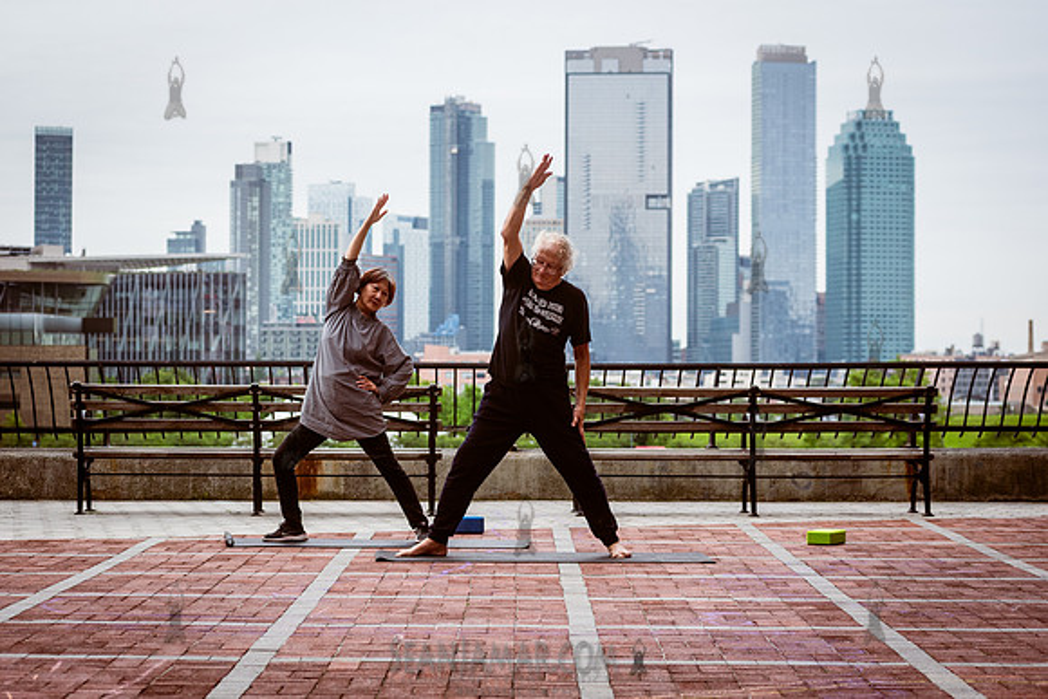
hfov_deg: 24.1
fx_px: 2450
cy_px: 350
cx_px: 509
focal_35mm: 84
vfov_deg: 16.2
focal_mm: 80
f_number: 4.5
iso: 400
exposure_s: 1/1000
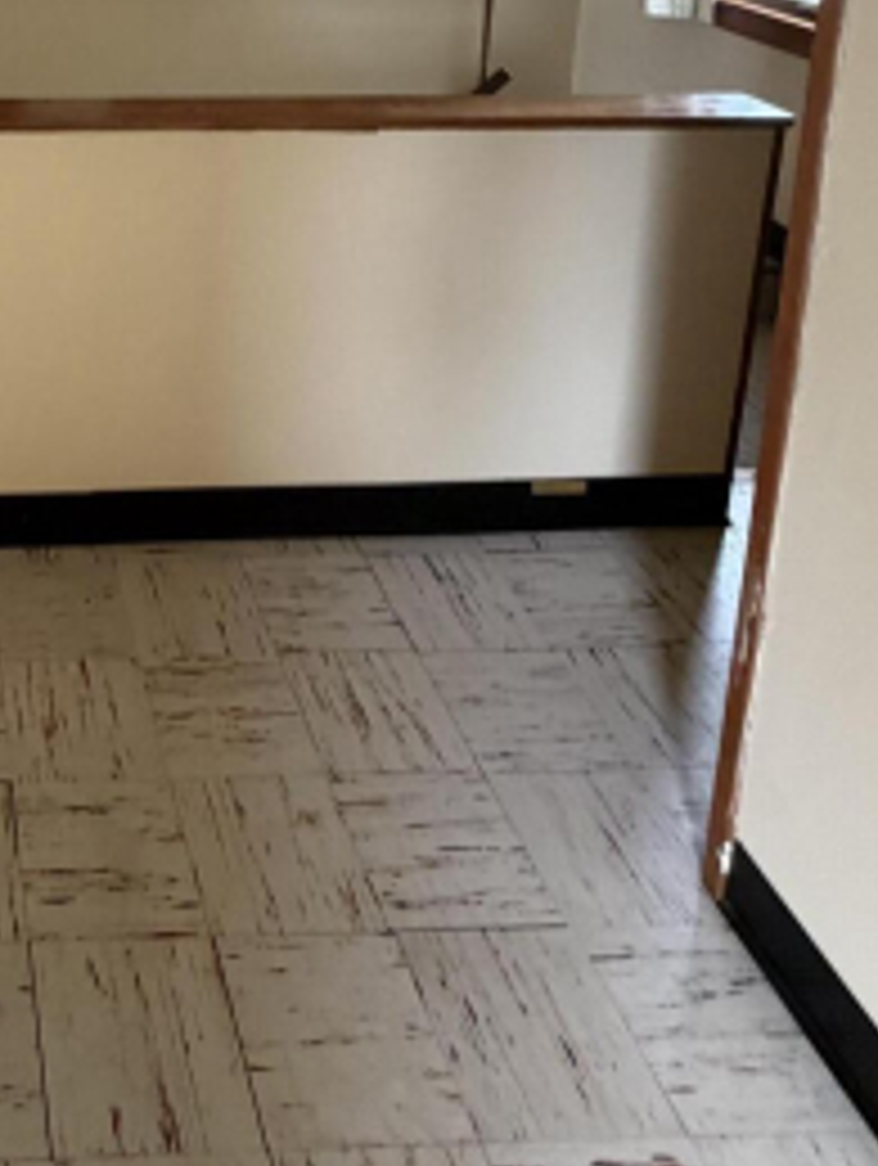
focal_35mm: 36
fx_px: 1214
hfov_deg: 35.0
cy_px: -38
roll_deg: +0.5
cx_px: -50
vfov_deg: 43.0
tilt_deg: -10.1
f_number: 2.2
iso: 320
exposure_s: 1/67
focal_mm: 2.22
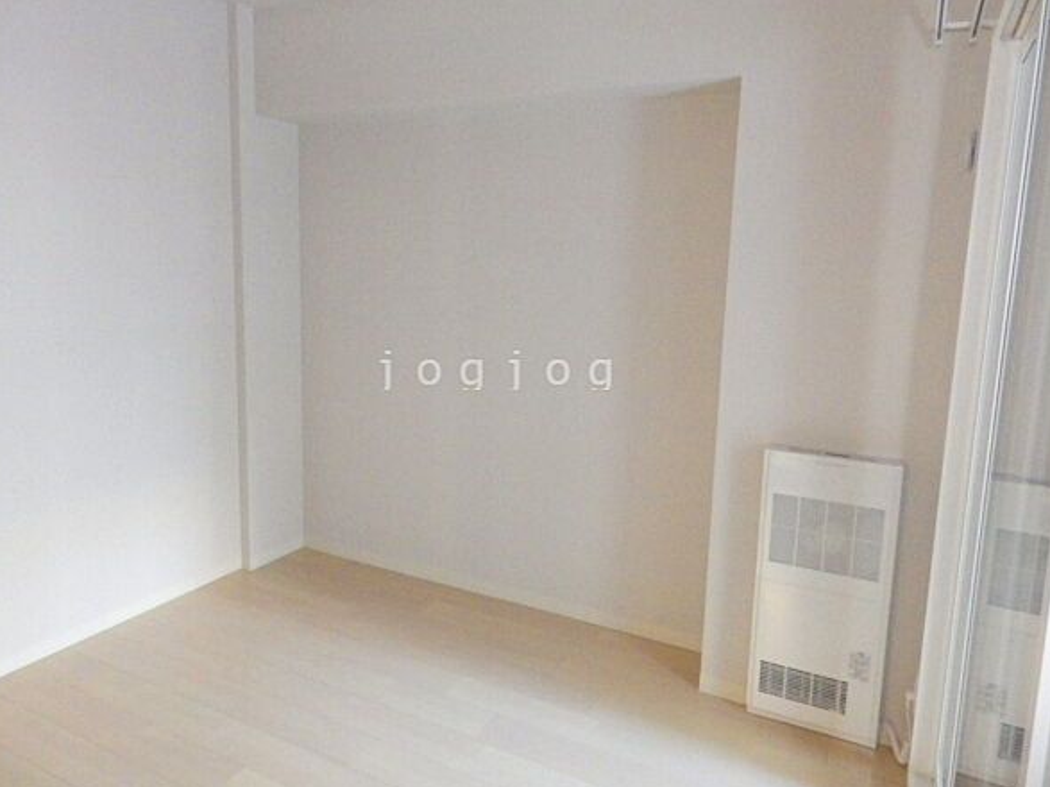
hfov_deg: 71.6
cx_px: 499
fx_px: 728
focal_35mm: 24
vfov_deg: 56.8
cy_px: 368
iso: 1000
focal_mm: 4
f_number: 3.1
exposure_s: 1/20
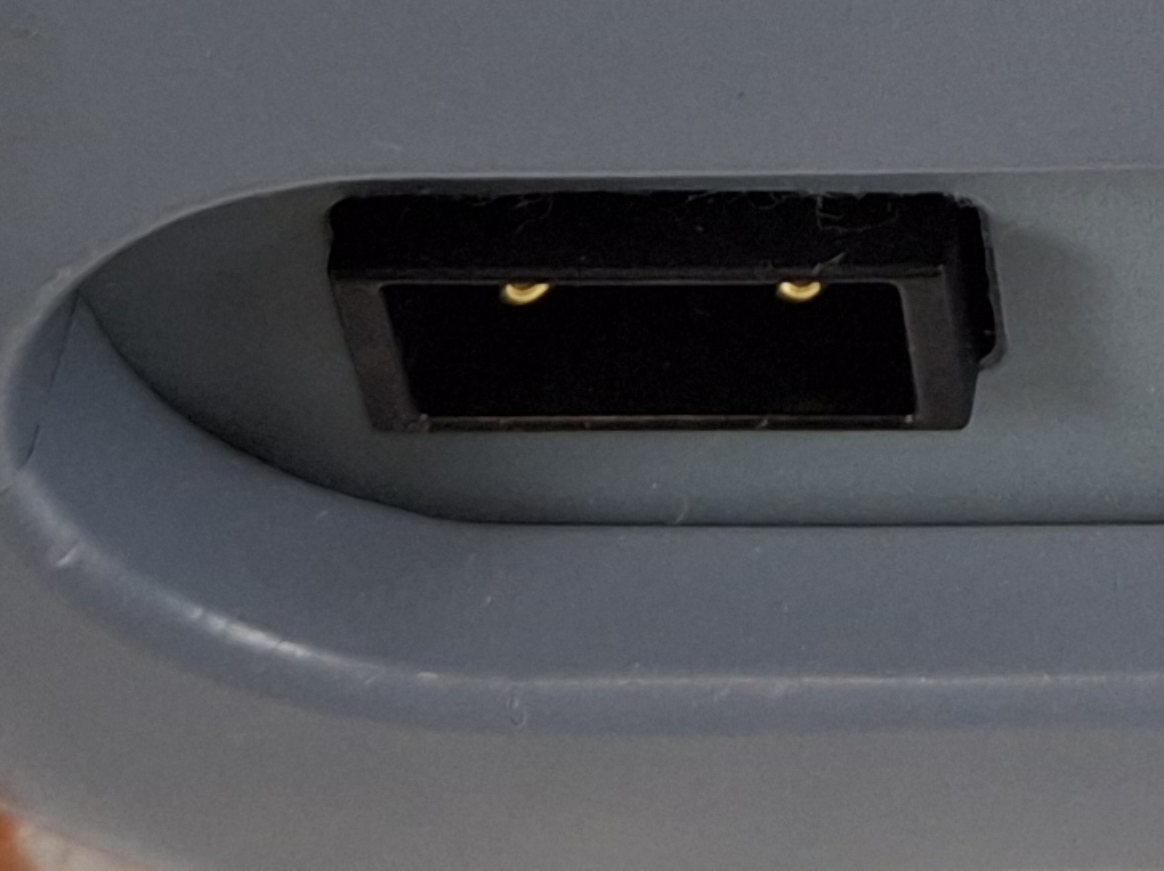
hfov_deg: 13.2
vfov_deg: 9.9
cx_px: 1831
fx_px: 4705
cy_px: -766
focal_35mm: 140
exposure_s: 1/50
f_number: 1.8
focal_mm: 4.69
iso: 250
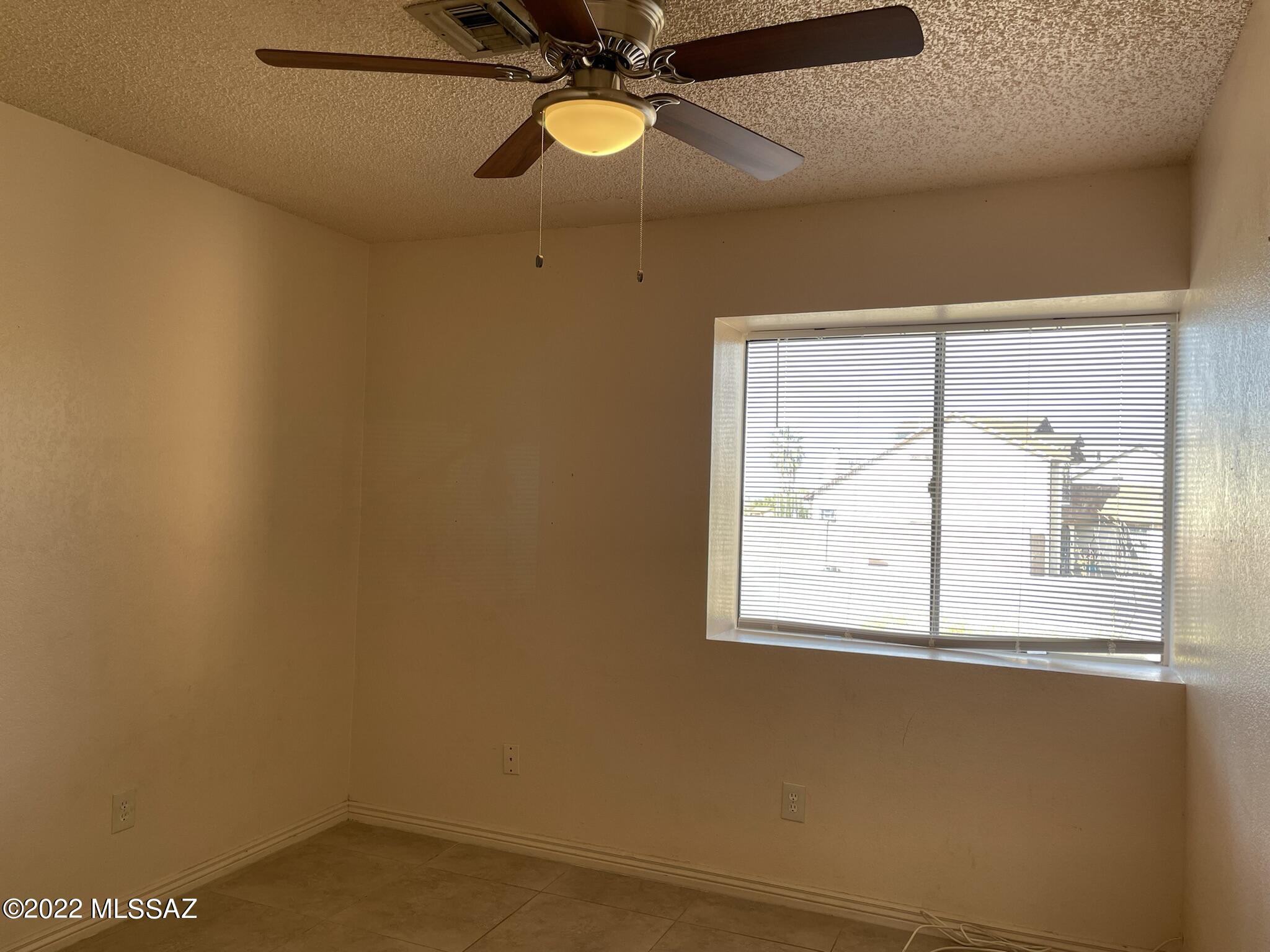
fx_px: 954
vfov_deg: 53.1
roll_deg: -0.9
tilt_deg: +1.4
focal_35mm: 26
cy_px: 476
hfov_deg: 67.3
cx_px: 635
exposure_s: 1/125
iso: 32
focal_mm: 4.2
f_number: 1.6
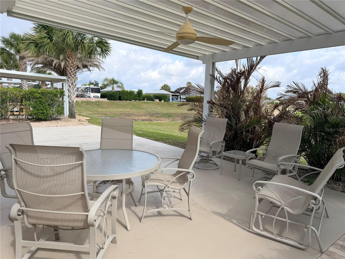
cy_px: 130
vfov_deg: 56.8
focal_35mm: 24
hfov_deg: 71.6
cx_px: 172
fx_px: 239
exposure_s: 1/3584
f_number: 1.78
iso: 80
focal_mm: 6.76
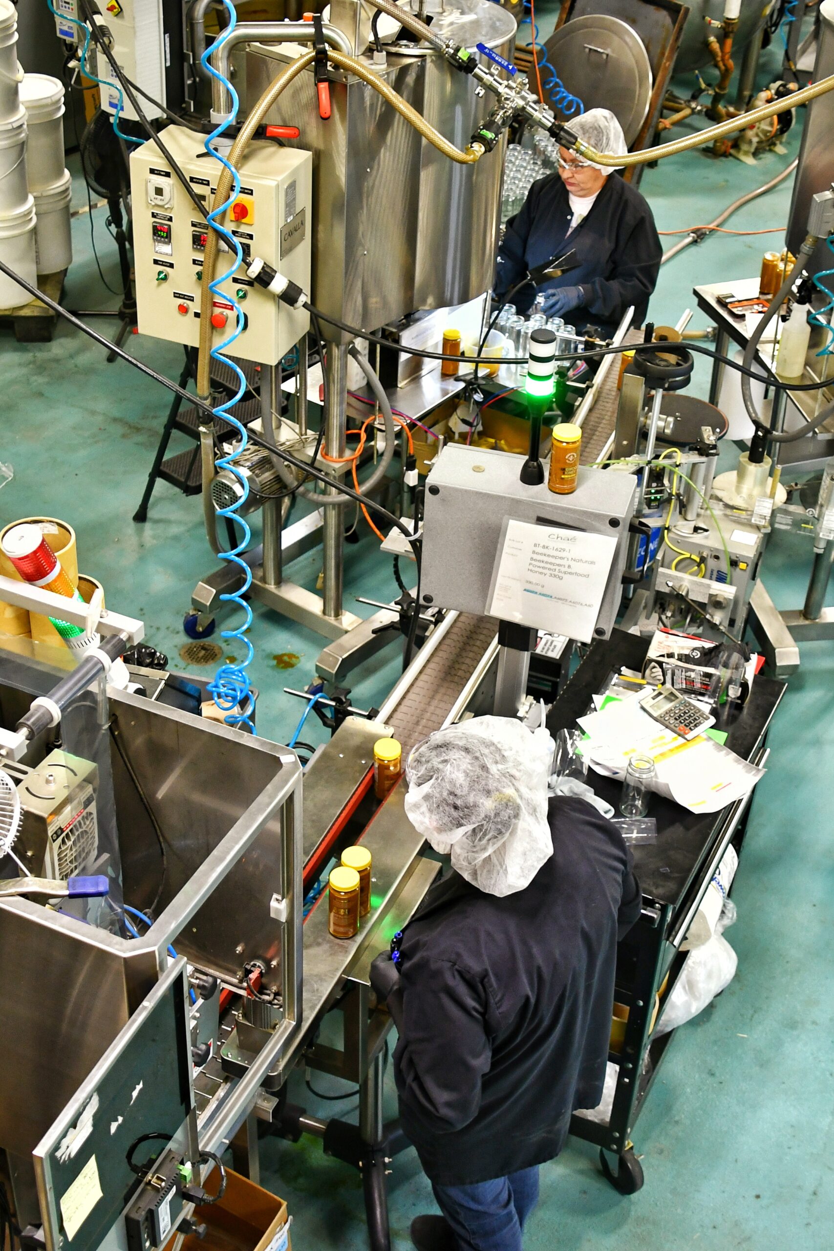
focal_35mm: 48
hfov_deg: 28.1
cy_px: 626
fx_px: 1668
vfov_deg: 41.1
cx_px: 417
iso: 1000
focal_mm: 24
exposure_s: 1/125
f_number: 3.8
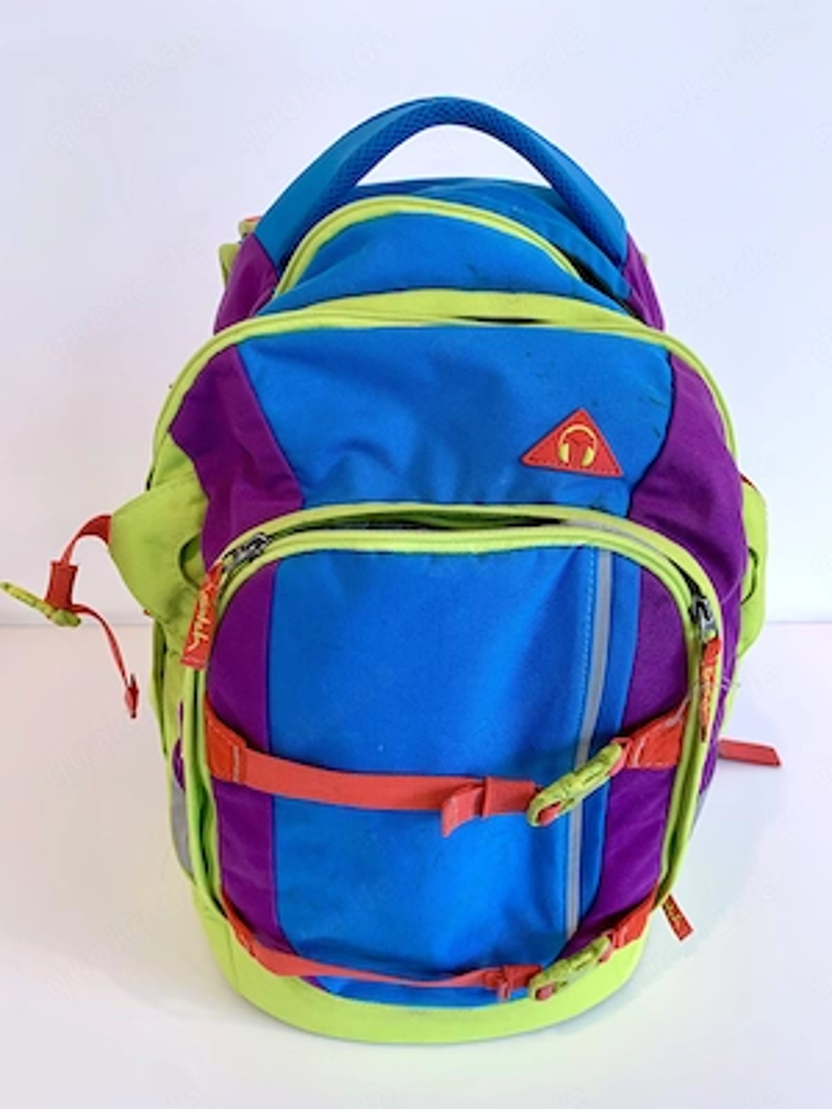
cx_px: 416
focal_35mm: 26
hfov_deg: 53.1
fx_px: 833
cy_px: 554
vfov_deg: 67.3
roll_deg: -1.0
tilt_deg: -24.4
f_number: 1.8
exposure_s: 1/50
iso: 100
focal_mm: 4.25
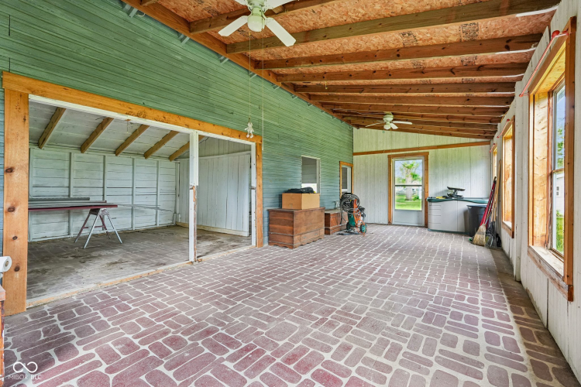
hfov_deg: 96.7
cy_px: 194
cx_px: 290
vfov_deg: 73.7
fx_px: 258
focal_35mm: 16
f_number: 8
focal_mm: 16
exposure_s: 1/30
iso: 1000
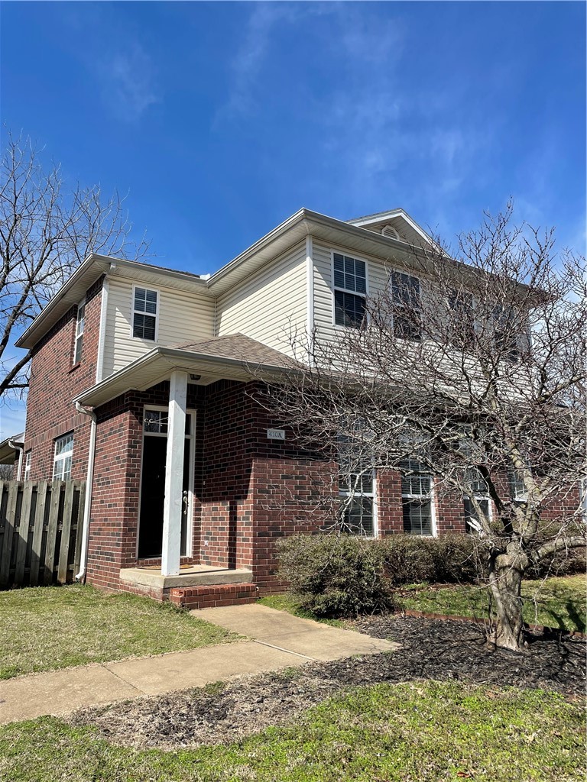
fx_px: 588
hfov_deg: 53.1
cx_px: 294
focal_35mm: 26
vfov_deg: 67.3
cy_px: 391
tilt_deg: +13.2
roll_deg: +1.2
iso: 32
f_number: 1.6
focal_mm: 4.2
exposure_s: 1/3125
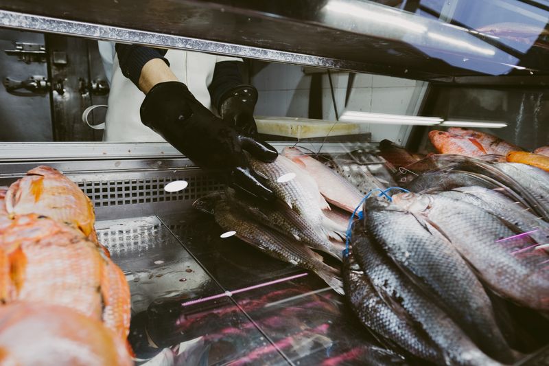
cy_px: 183
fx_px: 366
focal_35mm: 24
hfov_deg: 73.8
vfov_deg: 53.1
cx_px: 274
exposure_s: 1/125
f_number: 2.8
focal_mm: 16
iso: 640
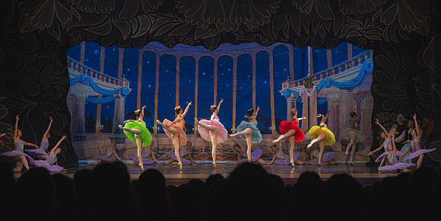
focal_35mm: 83
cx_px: 238
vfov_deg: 13.3
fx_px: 943
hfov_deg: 26.3
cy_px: 126
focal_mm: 70
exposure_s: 1/320
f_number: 4
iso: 1250
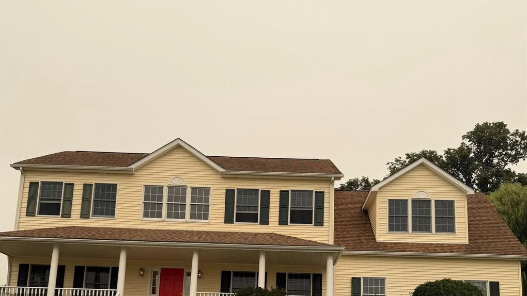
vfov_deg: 31.4
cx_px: 263
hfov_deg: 56.6
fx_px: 489
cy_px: 290
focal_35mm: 35
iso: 80
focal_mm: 6.76
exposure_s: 1/5319
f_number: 1.78
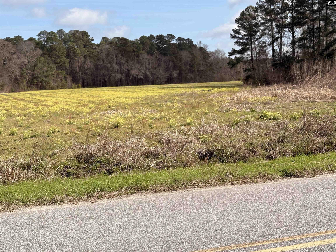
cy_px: 126
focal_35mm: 52
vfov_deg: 28.0
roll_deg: +3.4
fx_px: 505
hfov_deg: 36.8
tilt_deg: -4.6
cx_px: 168
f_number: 1.6
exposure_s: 1/3448
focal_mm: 5.96
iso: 40
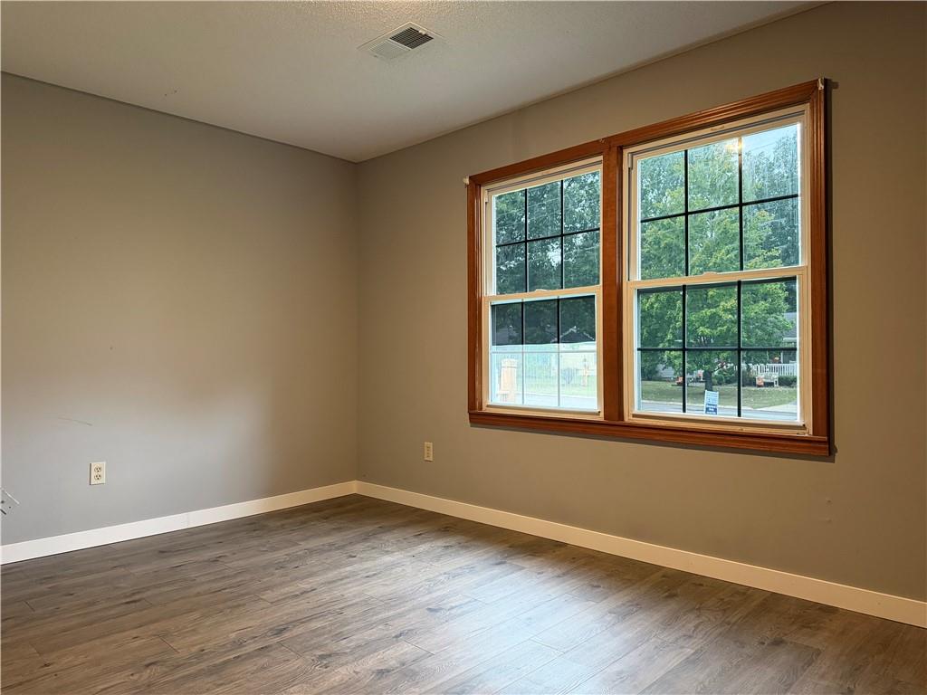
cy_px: 348
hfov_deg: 71.6
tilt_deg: +0.7
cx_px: 464
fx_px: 643
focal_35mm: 24
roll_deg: +0.3
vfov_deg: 56.8
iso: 400
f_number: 1.78
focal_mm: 6.76
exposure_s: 1/60
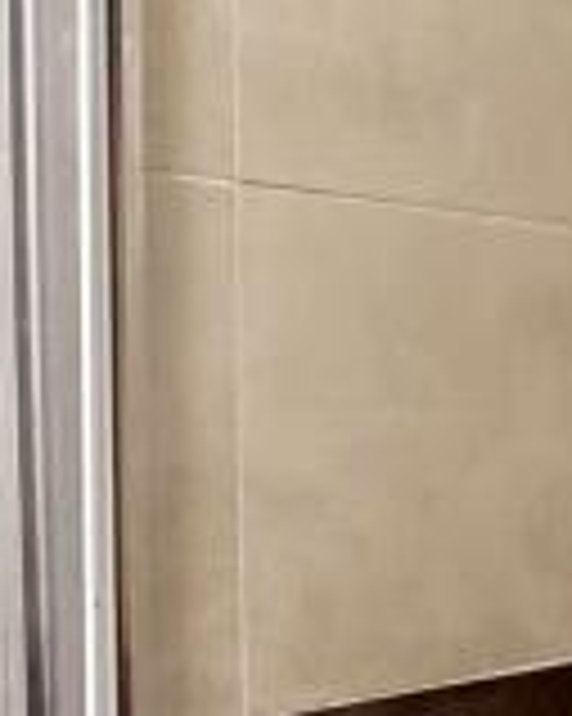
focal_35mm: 88
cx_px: 1432
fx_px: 1864
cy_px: 428
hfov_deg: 12.8
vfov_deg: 21.7
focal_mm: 2.22
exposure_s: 1/50
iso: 400
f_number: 2.2
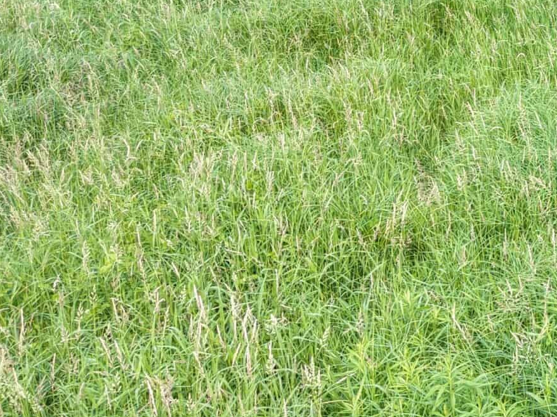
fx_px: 1126
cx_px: 770
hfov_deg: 23.7
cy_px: -53
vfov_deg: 20.0
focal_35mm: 70
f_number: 1.8
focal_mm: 8.67
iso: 100
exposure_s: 1/320
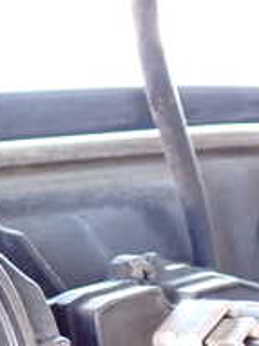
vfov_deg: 16.7
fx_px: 1129
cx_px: -49
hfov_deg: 12.8
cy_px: 406
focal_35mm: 113
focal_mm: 6.37
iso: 640
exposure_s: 1/40
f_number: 2.5
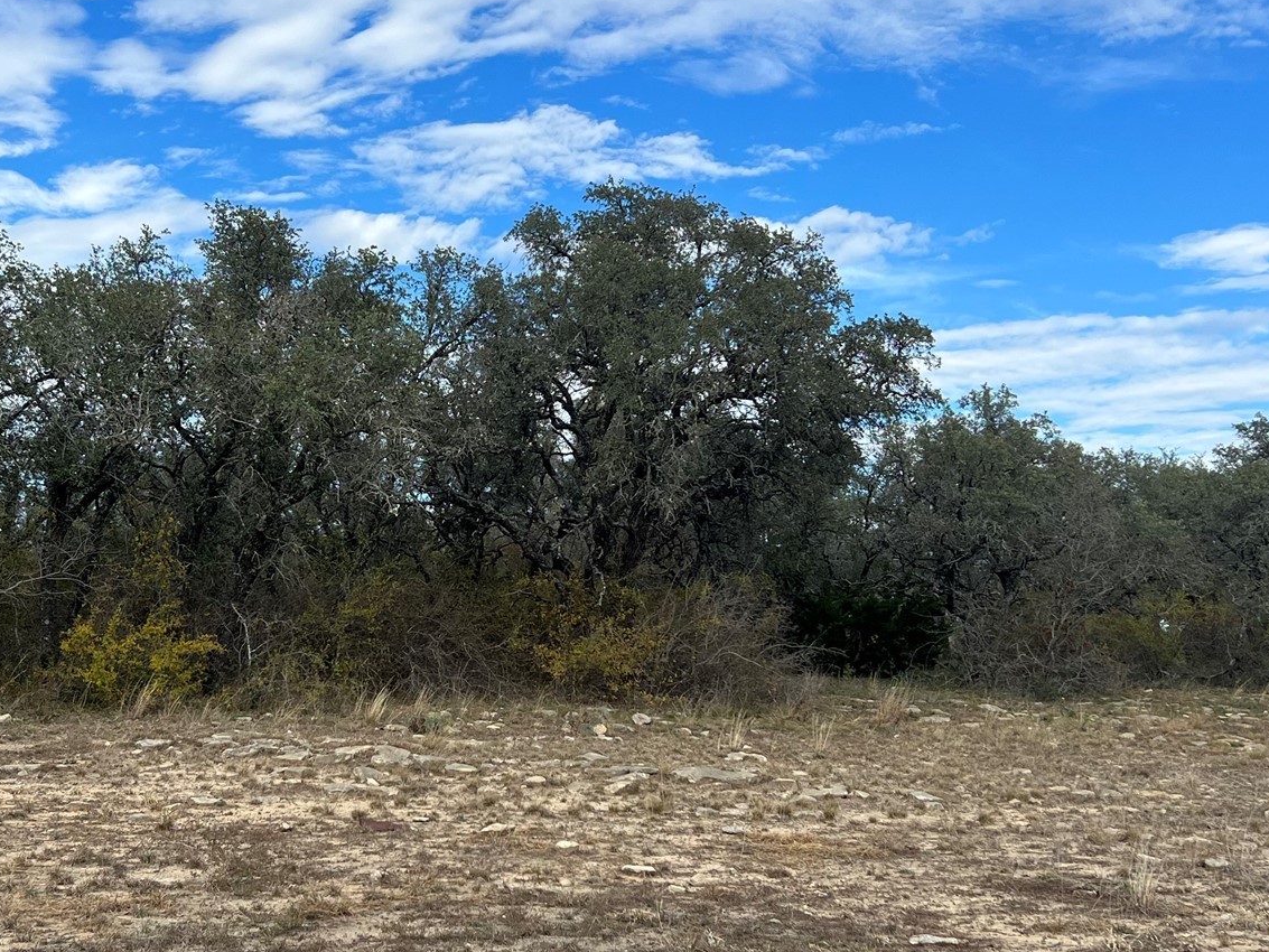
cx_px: 478
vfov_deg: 30.9
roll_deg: +0.3
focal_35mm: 47
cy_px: 522
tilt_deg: +5.0
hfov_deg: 40.2
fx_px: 1723
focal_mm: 5.7
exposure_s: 1/2841
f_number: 1.5
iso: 50
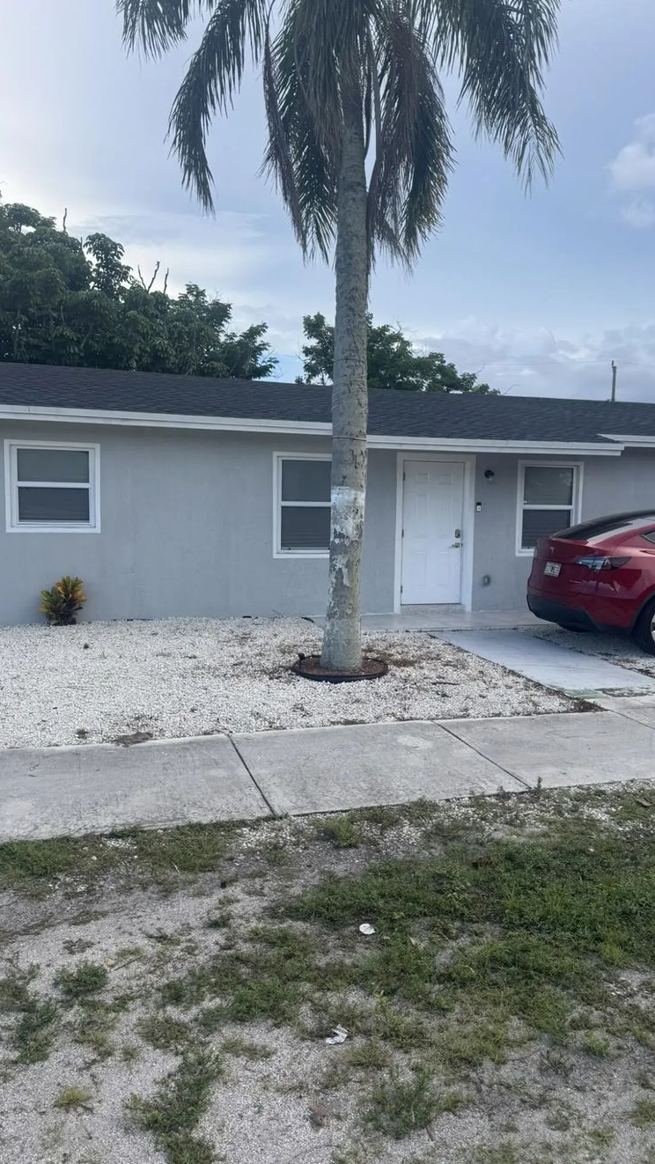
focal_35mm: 27
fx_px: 833
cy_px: 564
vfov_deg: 69.8
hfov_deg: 42.9
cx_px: 355
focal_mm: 6.76
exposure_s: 1/1193
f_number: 1.78
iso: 80
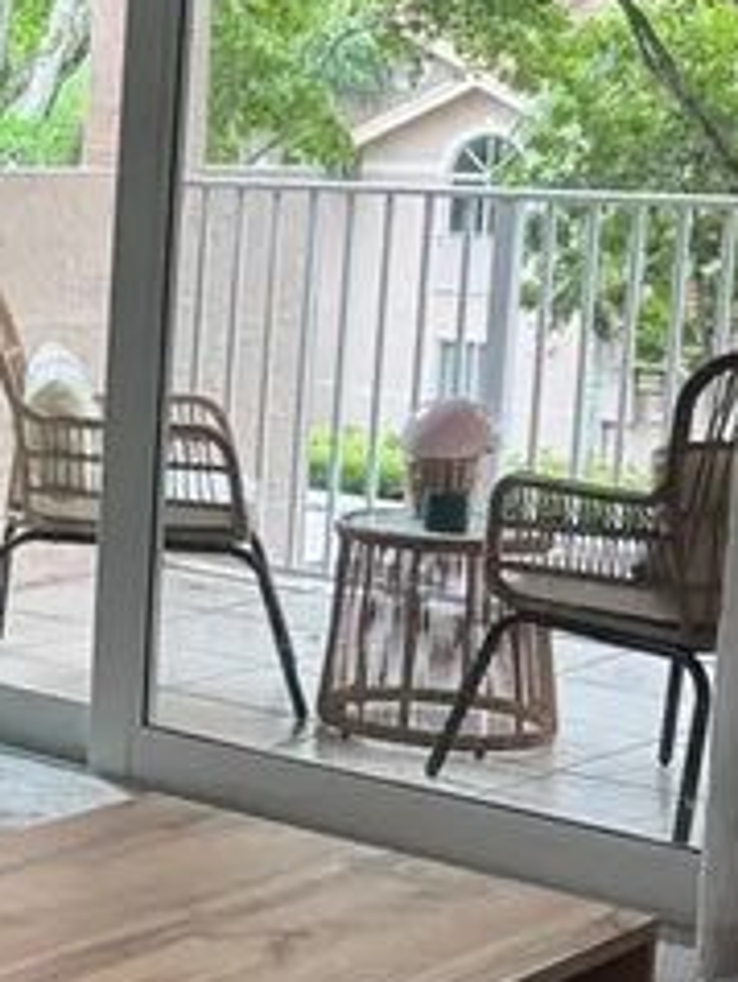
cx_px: -569
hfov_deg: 15.0
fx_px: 2440
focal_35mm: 86
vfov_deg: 22.7
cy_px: 390
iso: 160
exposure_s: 1/120
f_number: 1.78
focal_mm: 6.76
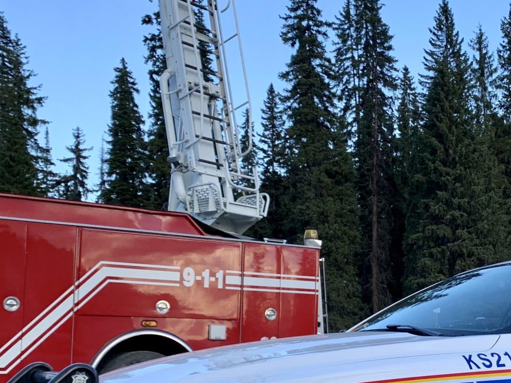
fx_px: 886
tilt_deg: +2.8
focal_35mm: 60
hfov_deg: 30.2
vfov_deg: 24.1
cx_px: 499
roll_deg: -0.3
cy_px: 293
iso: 25
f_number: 1.8
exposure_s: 1/410
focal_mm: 4.25
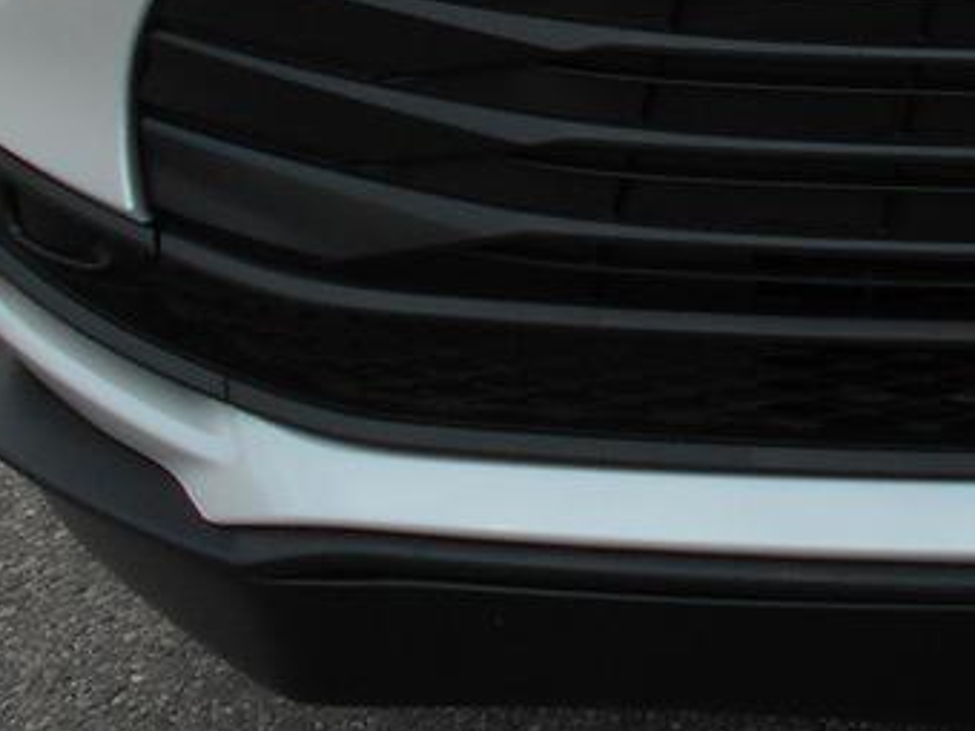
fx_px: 2760
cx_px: 1399
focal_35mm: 98
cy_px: -447
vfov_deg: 13.9
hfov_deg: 18.1
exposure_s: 1/1250
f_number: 3.2
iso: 80
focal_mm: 4.6
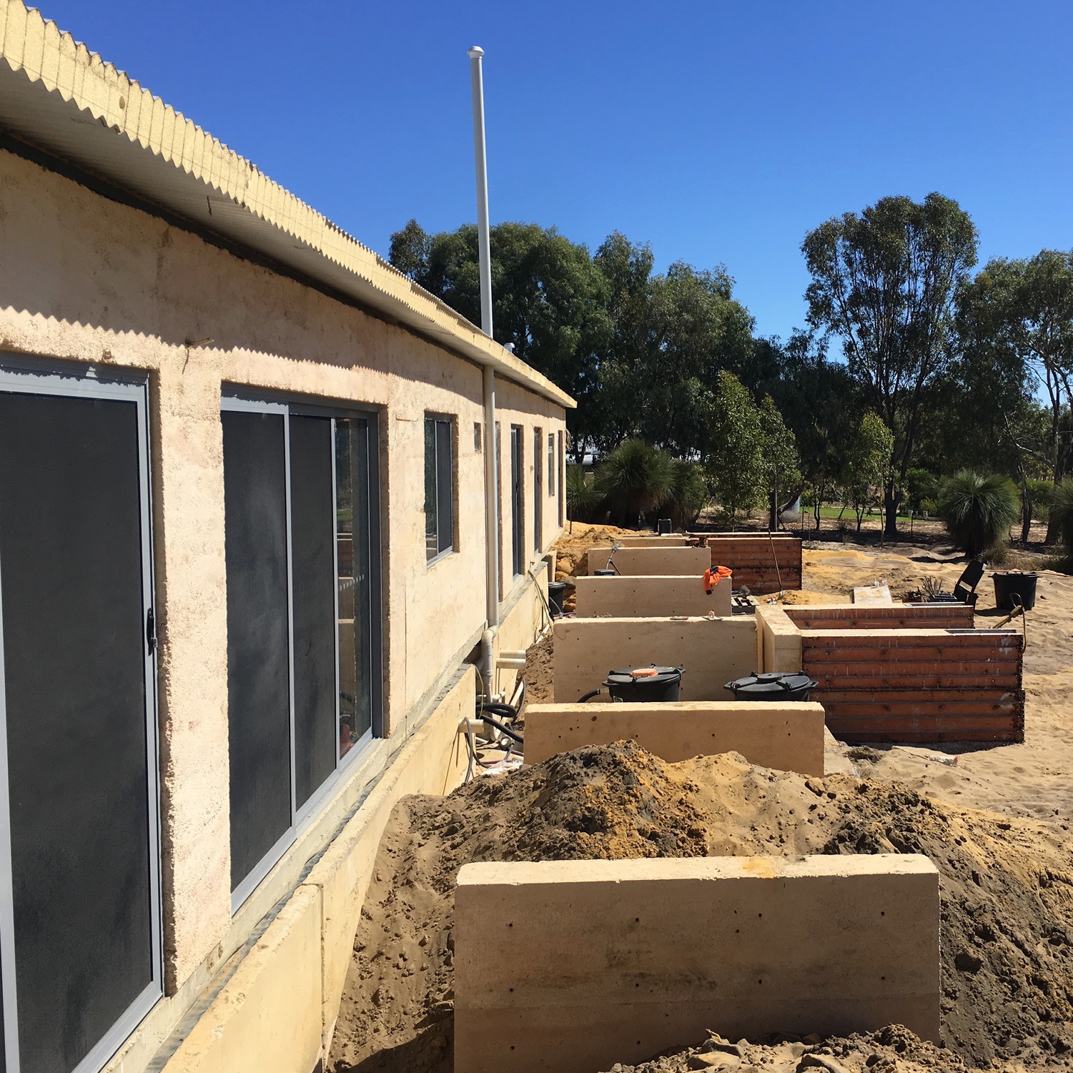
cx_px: 698
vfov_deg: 47.2
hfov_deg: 46.6
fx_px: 1227
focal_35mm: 35
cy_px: 535
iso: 25
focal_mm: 4.15
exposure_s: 1/1972
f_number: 2.2
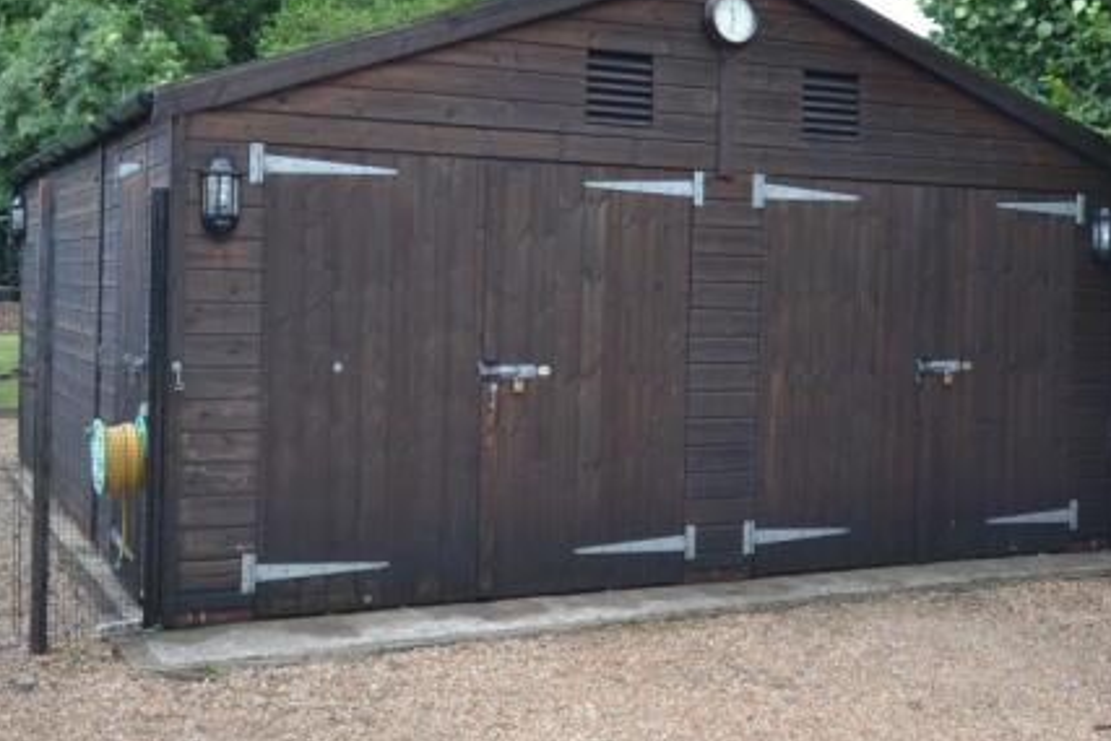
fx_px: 1420
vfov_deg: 29.2
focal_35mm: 46
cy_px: 277
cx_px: 516
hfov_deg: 42.7
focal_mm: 20
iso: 140
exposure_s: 1/125
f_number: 5.6
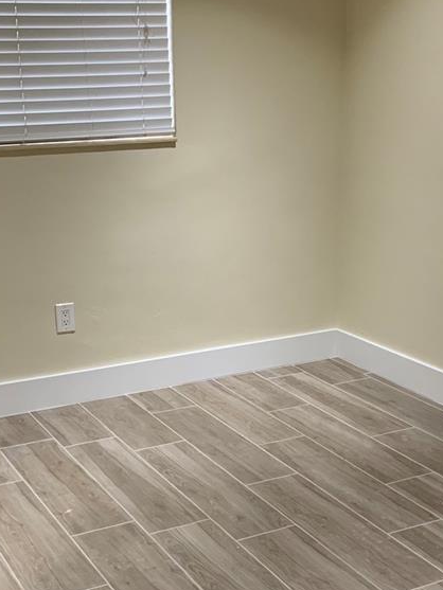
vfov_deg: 34.0
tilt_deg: -19.1
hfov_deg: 26.1
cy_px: 393
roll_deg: +0.5
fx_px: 955
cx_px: 247
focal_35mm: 56
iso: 125
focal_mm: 4.25
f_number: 1.8
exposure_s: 1/60
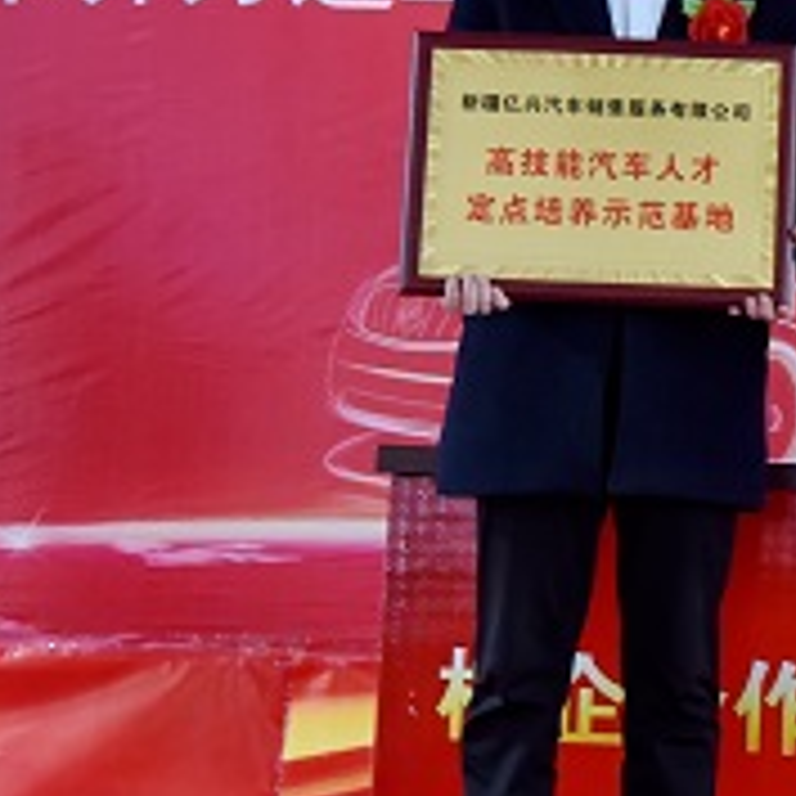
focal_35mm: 138
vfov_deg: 12.5
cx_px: 751
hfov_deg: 12.5
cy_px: 49
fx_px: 3590
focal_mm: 48
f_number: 4
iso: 1600
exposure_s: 1/80
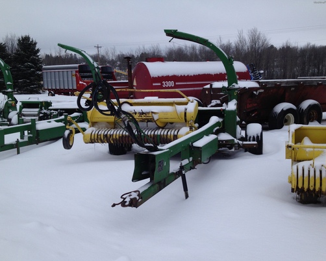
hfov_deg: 49.1
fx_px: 357
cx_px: 161
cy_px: 132
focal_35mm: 37
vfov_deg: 40.2
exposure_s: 1/927
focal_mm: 4.28
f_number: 2.4
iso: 50
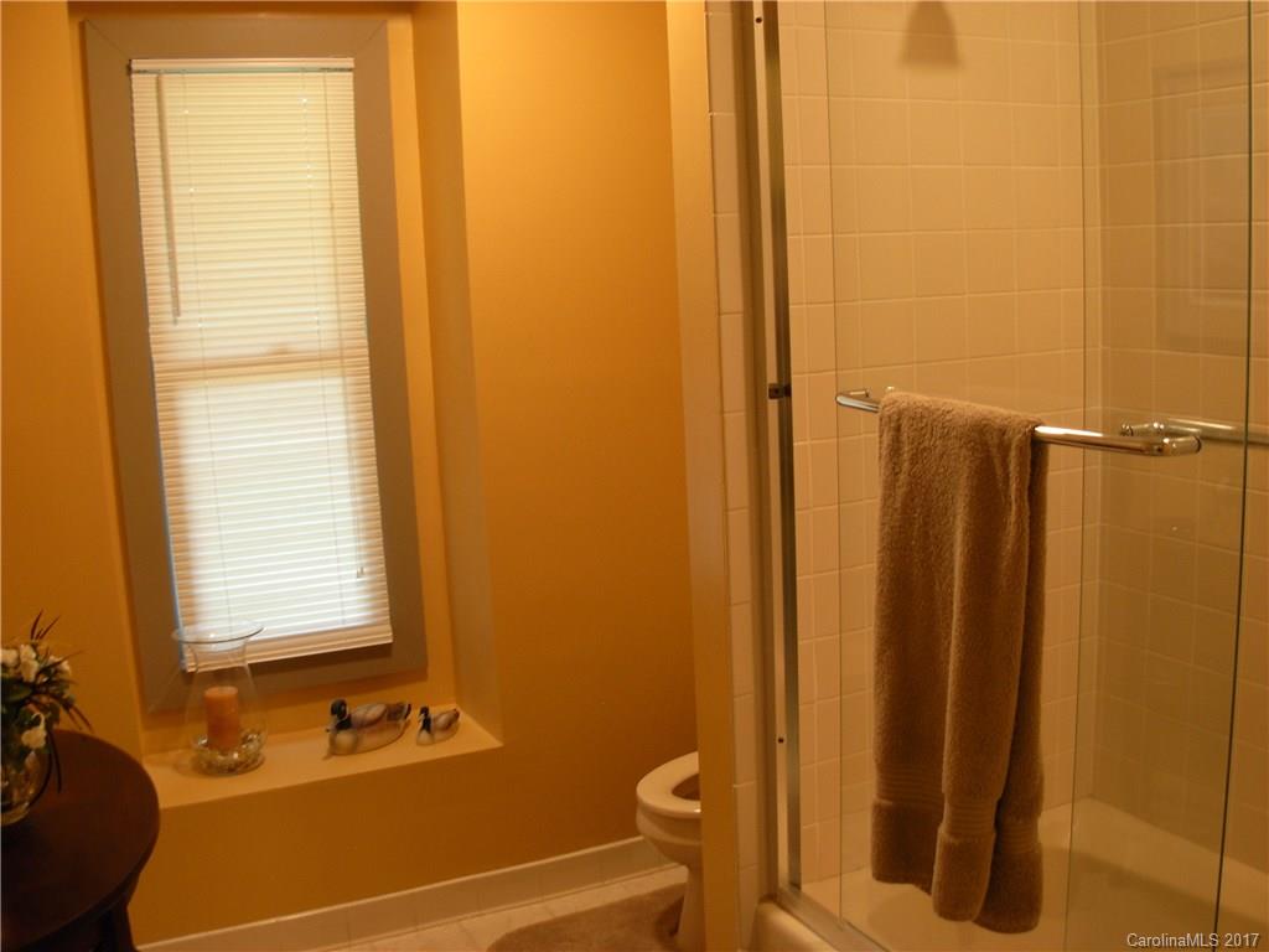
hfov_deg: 49.0
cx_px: 634
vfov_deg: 37.7
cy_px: 476
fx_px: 1393
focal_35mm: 38
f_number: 2.9
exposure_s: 1/4
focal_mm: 6.3
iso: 89
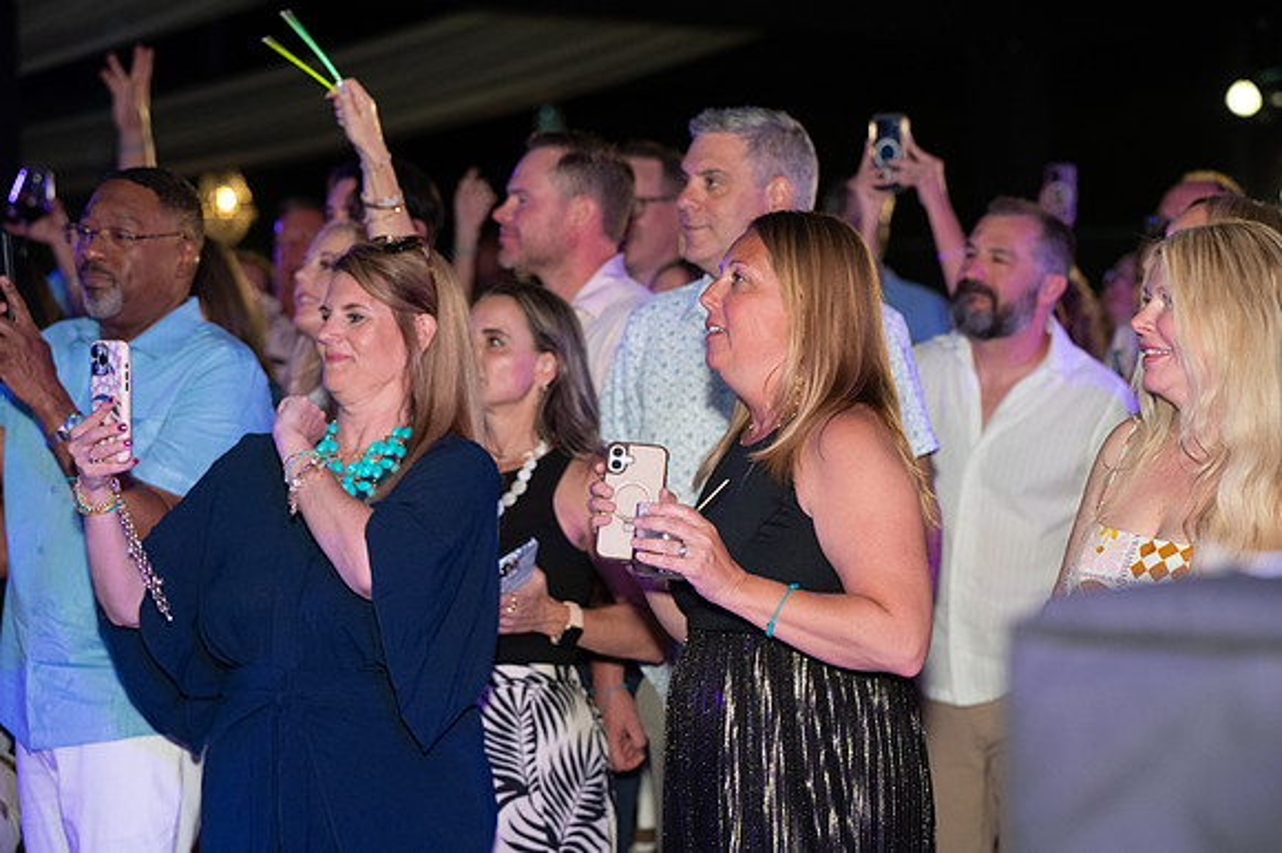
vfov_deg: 14.2
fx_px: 3417
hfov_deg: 21.3
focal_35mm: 96
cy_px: 426
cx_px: 641
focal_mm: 96
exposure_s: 1/160
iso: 3200
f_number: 4
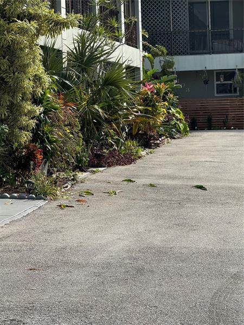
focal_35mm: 120
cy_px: 162
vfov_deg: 16.4
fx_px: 1128
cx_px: 122
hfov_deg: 12.3
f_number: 2.8
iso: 50
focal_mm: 15.66
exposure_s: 1/1167
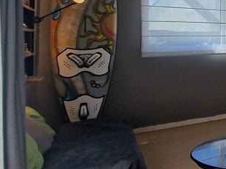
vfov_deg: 31.7
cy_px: 27
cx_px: 380
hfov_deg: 24.7
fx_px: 287
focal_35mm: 44
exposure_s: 1/195
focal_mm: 2.2
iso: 50
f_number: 2.2
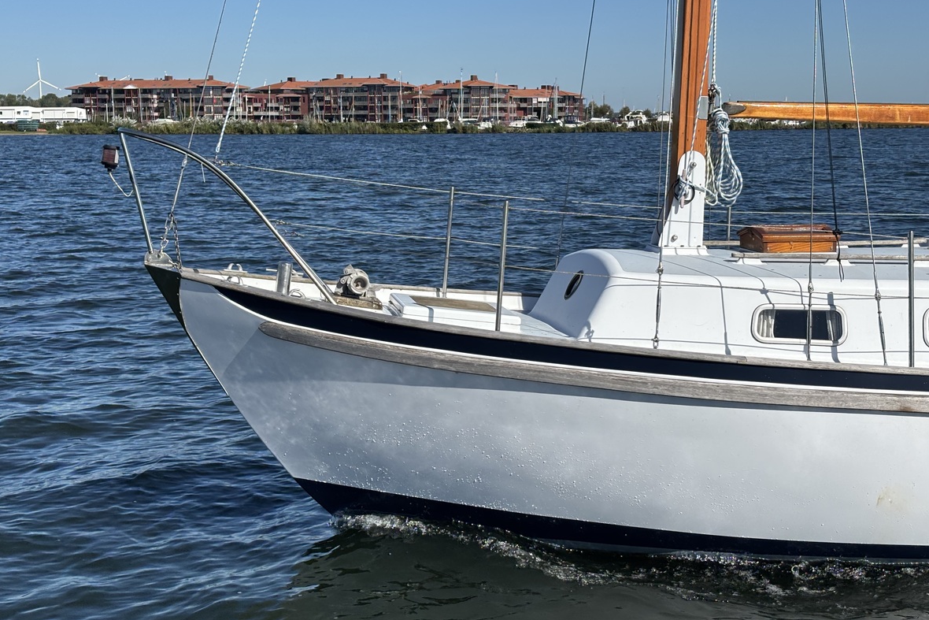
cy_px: 299
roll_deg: -0.6
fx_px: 1419
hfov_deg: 36.2
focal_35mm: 55
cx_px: 472
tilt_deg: -7.9
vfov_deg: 24.6
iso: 40
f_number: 1.6
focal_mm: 5.96
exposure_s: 1/4255
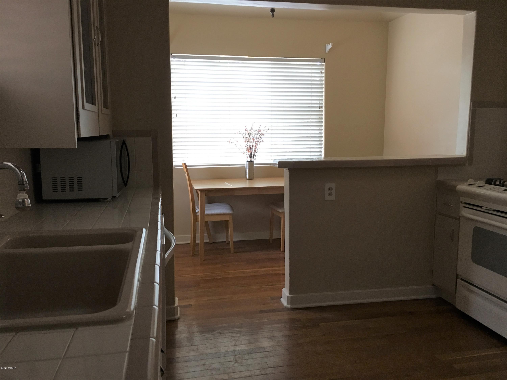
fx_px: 425
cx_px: 254
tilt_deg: -6.3
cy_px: 190
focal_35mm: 29
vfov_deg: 48.2
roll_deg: -0.8
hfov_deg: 61.7
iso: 64
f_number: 2.2
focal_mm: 4.15
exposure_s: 1/15
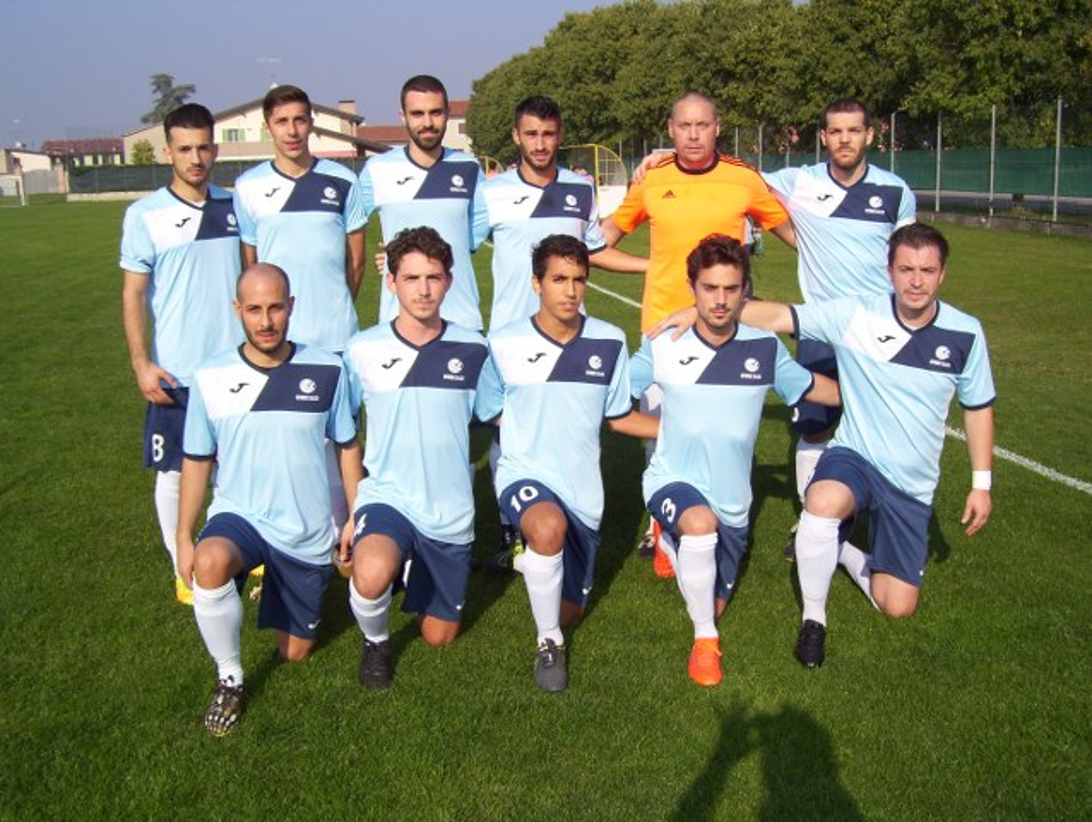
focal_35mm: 36
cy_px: 411
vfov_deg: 39.7
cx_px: 546
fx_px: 1137
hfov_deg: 51.3
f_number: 4.8
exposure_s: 1/800
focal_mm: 6
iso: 80
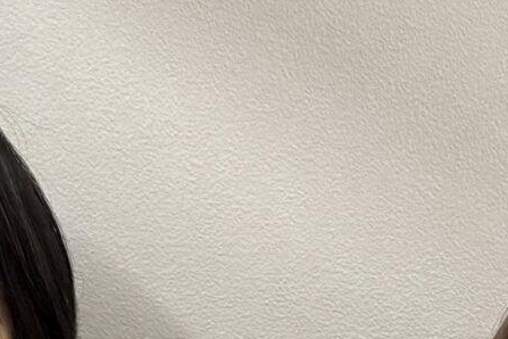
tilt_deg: -6.2
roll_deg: +0.1
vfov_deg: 9.2
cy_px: 617
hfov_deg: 14.3
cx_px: 197
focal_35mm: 143
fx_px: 2018
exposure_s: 1/50
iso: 400
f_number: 1.78
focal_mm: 6.76
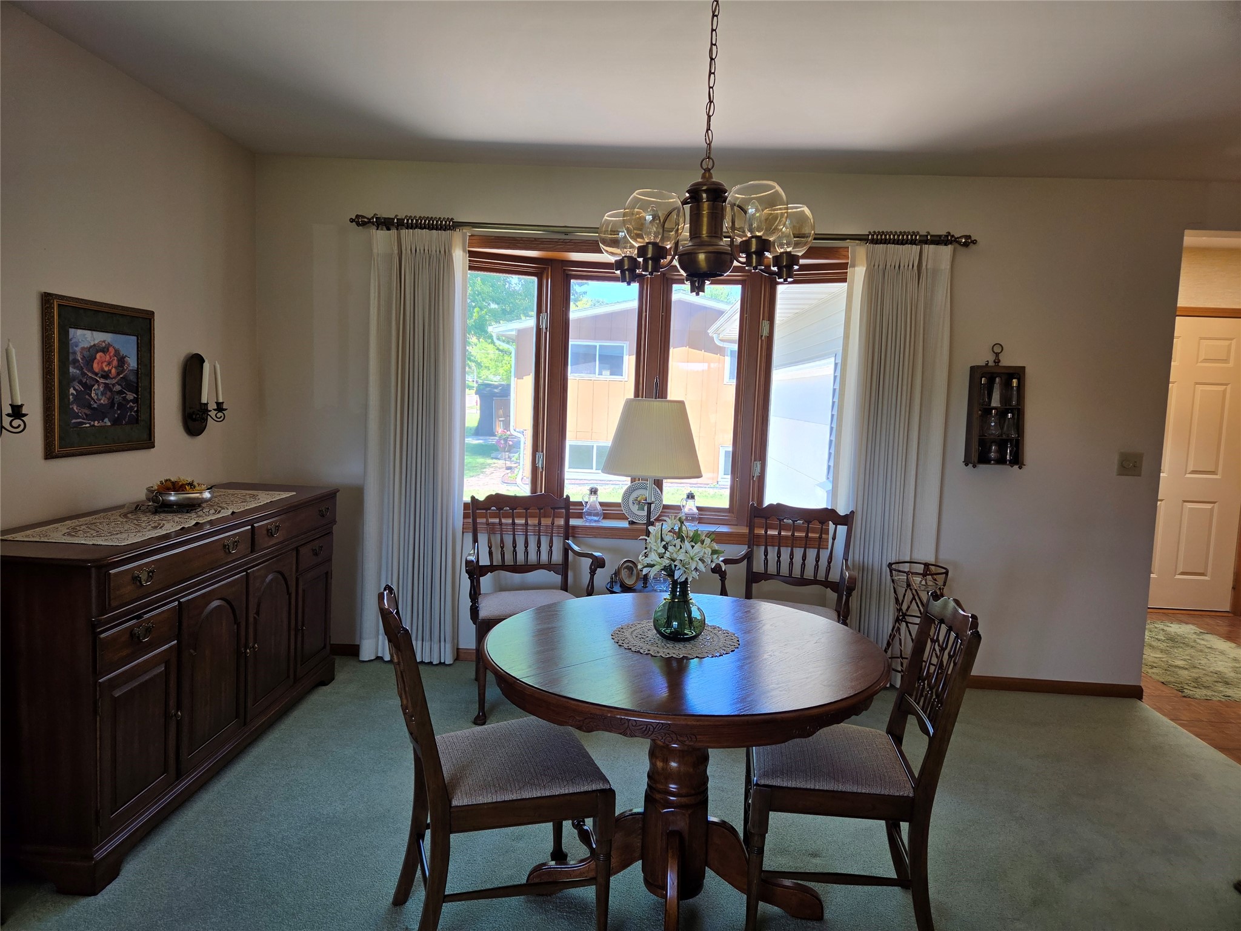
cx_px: 620
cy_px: 466
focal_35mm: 23
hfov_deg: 73.9
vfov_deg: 58.9
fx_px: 825
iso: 40
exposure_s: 1/180
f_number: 1.8
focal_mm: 5.4
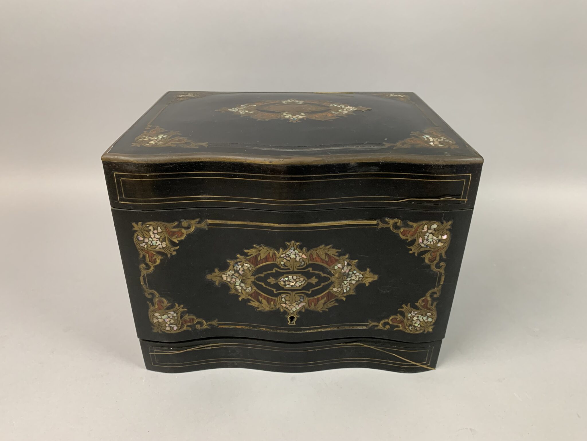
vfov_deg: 53.1
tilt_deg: -30.6
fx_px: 441
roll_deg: +0.0
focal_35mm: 26
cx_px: 294
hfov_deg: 67.3
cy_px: 220
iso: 160
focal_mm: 4.25
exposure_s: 1/50
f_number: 1.8
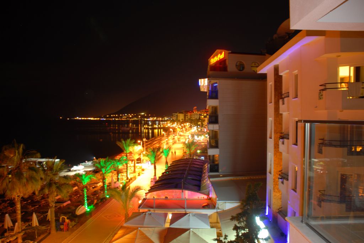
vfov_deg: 48.0
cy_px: 122
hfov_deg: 67.4
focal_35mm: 27
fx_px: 273
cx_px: 182
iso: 100
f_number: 3.5
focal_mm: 18
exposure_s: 6
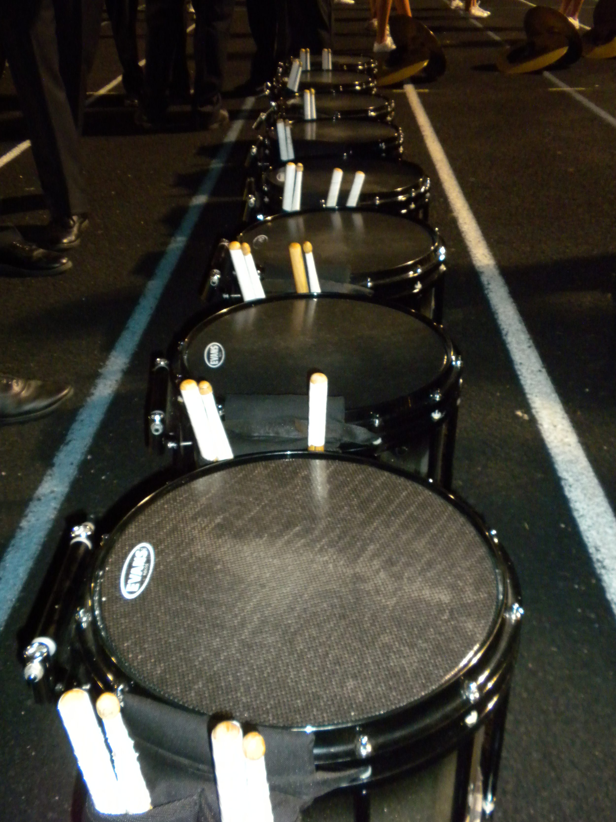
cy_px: 411
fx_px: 878
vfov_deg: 50.1
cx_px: 308
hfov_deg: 38.7
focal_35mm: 37
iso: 400
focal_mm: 6.6
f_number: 3.5
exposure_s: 1/30
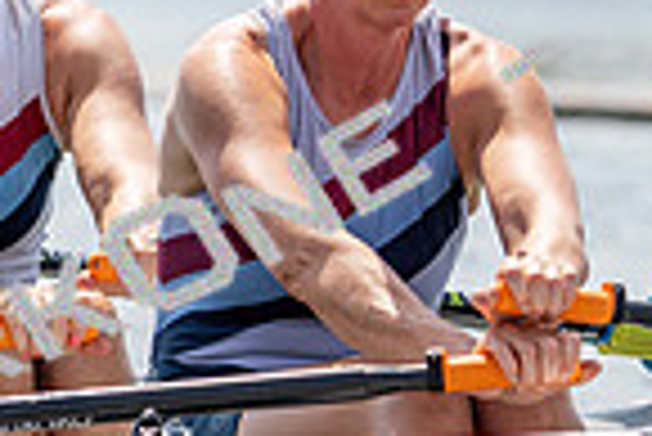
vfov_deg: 1.2
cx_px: 297
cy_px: 88
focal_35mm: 1138
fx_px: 20631
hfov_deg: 1.8
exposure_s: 1/1600
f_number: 5.6
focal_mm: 284
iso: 200
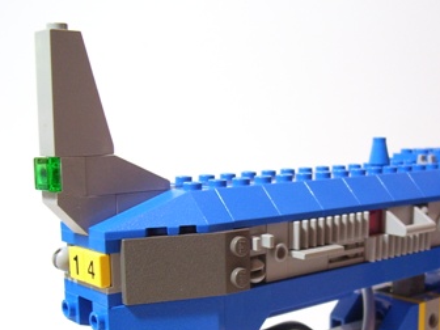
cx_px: 294
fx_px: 686
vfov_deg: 26.6
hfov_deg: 35.2
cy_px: 251
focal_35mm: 54
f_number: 2.7
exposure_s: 1/15
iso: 160
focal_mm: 5.6
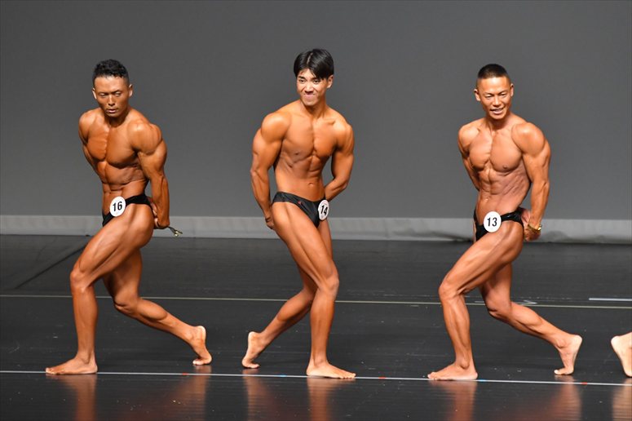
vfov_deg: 4.4
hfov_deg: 6.5
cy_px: 210
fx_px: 5527
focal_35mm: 315
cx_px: 316
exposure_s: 1/400
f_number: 5.6
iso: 4000
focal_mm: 210
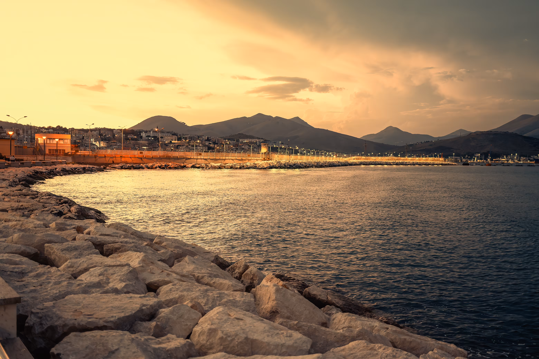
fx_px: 524
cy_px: 180
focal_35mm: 35
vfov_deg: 37.9
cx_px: 270
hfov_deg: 54.4
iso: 320
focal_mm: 23
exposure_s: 1/35
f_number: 1.4
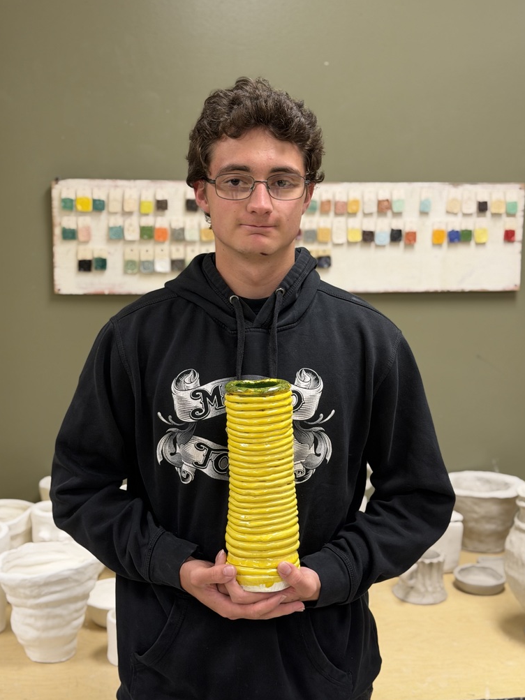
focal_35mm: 49
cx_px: 267
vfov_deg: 38.9
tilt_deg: -10.2
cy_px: 351
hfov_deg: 29.7
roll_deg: -1.0
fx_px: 991
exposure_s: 1/60
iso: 160
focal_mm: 6.76
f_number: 1.78
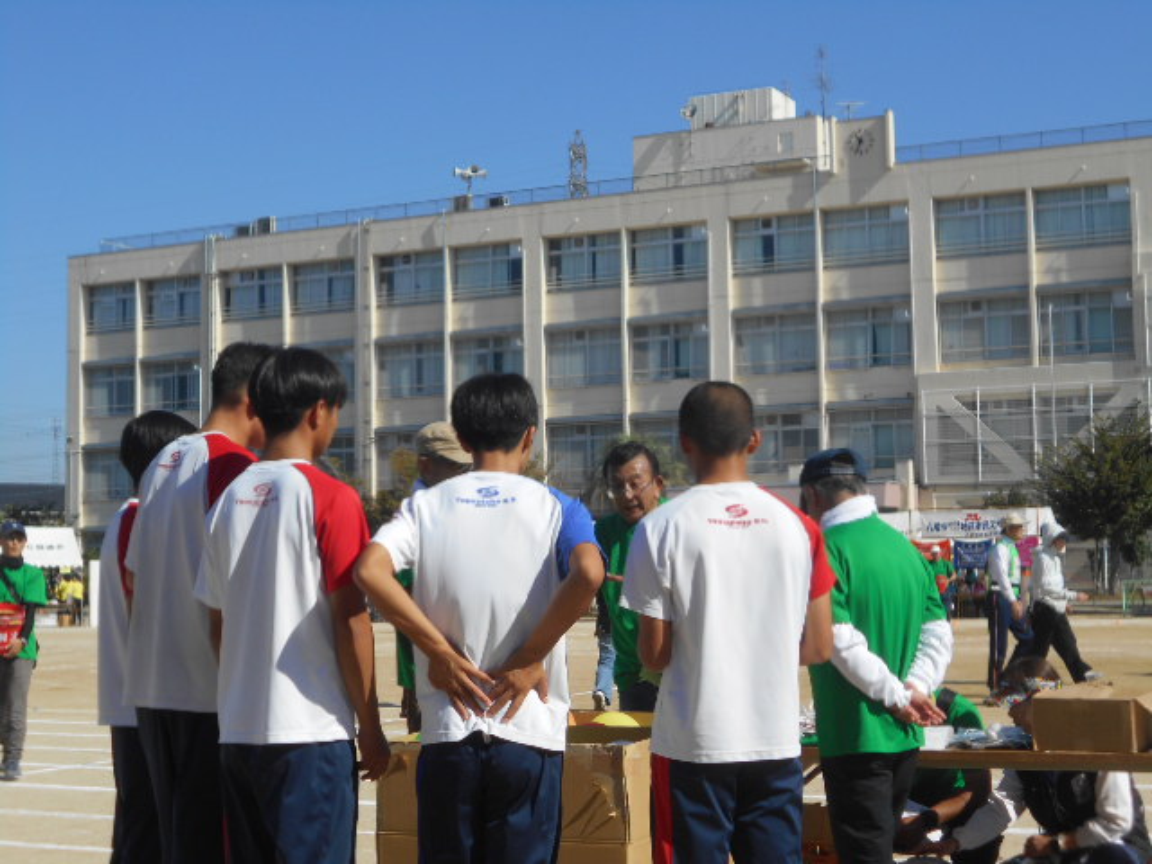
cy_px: 432
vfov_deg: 25.2
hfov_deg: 33.2
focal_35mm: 58
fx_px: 1930
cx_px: 576
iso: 80
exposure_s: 1/800
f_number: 4.9
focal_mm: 10
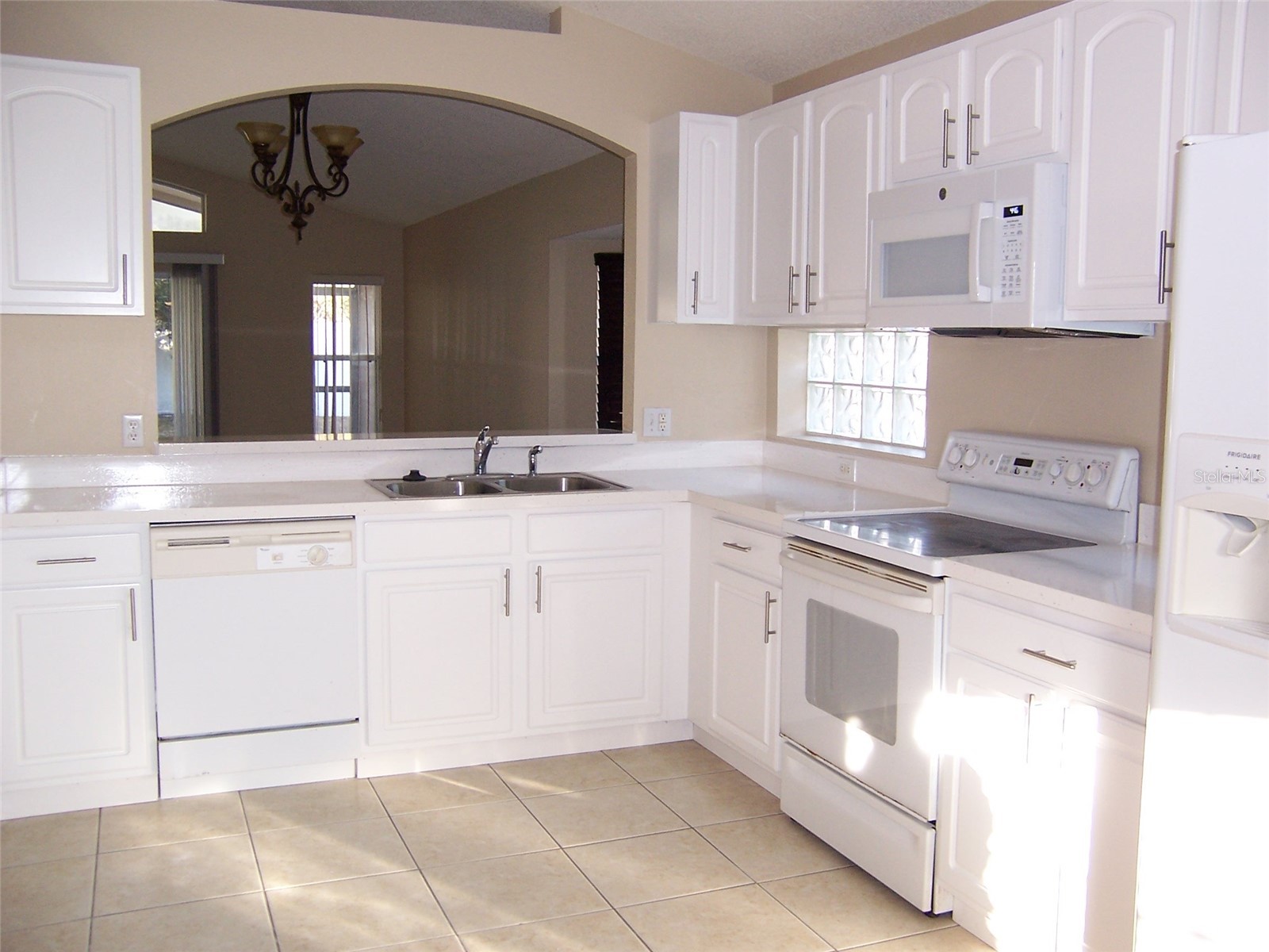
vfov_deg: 42.9
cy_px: 476
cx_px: 634
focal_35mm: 33
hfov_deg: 55.4
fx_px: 1210
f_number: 2.8
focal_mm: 5.5
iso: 140
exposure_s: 1/60
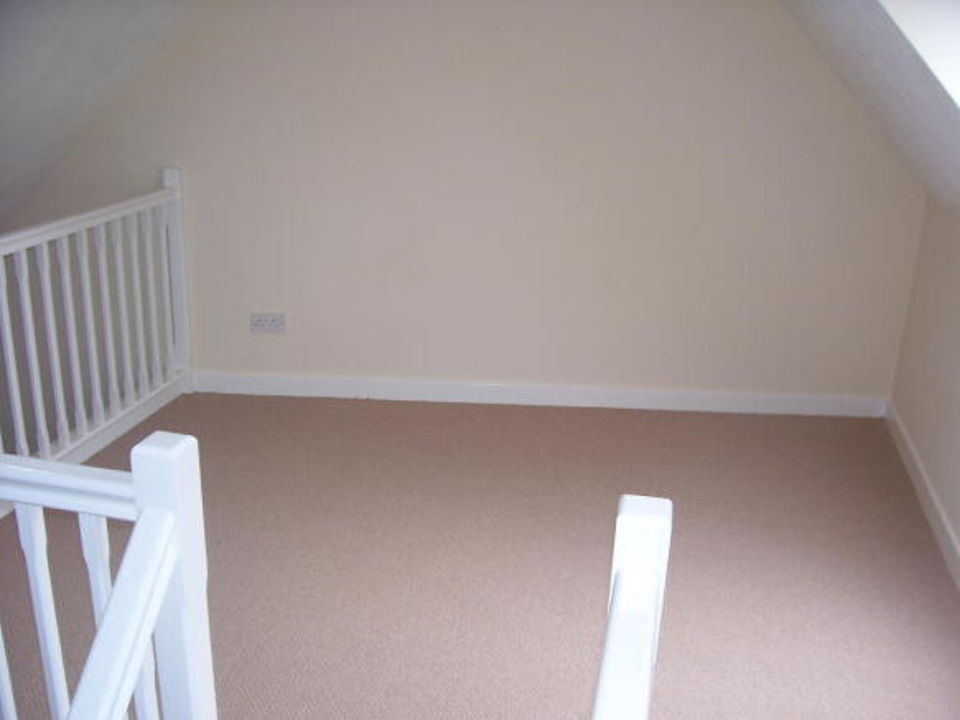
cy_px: 360
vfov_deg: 41.8
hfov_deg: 54.0
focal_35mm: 34
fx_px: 943
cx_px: 480
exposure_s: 1/60
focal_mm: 5.6
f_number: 2.7
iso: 80
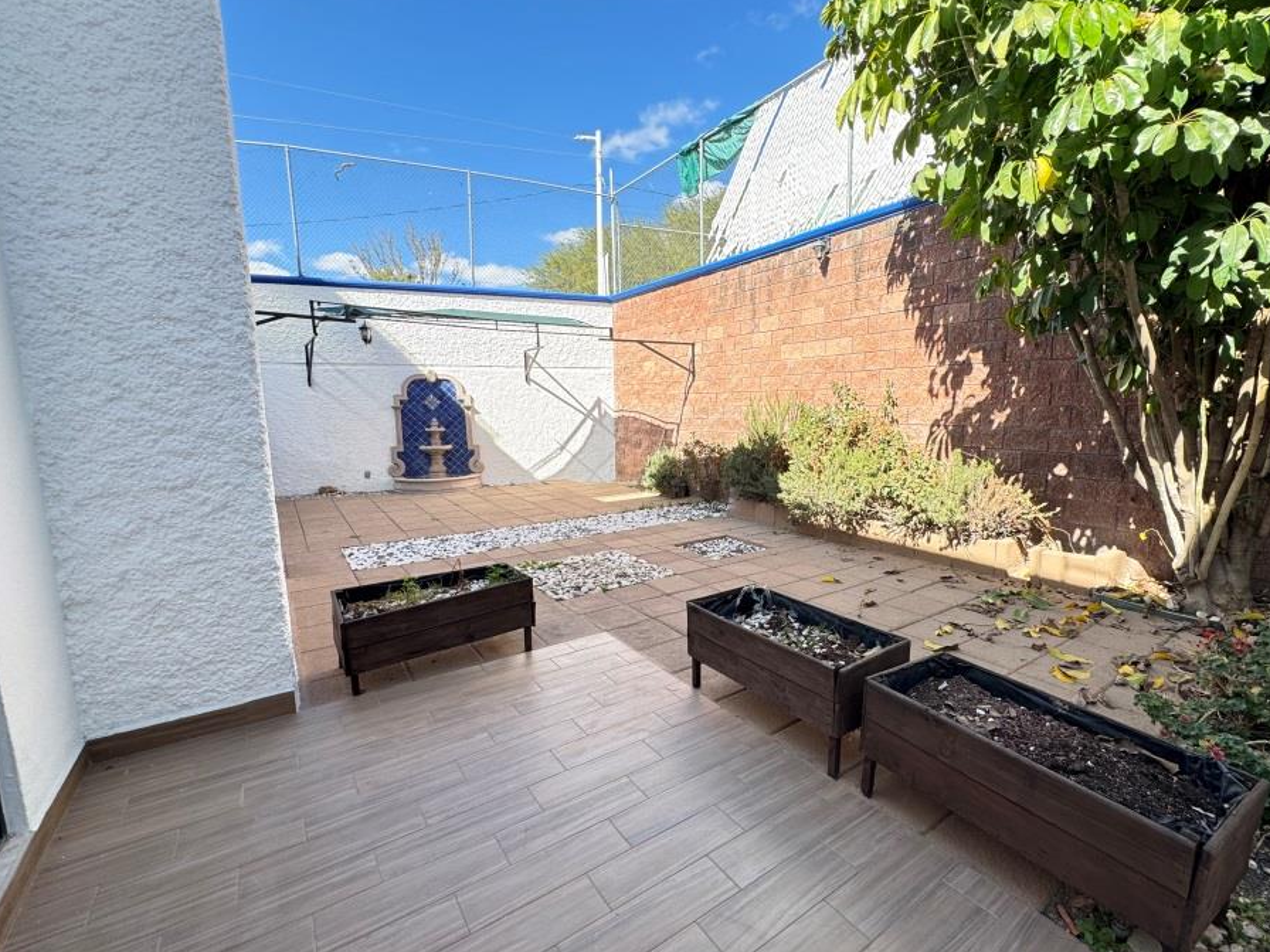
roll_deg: +1.3
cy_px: 489
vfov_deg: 78.1
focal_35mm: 16
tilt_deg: -7.6
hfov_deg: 94.2
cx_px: 697
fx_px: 587
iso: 40
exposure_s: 1/251
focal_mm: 2.22
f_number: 2.2
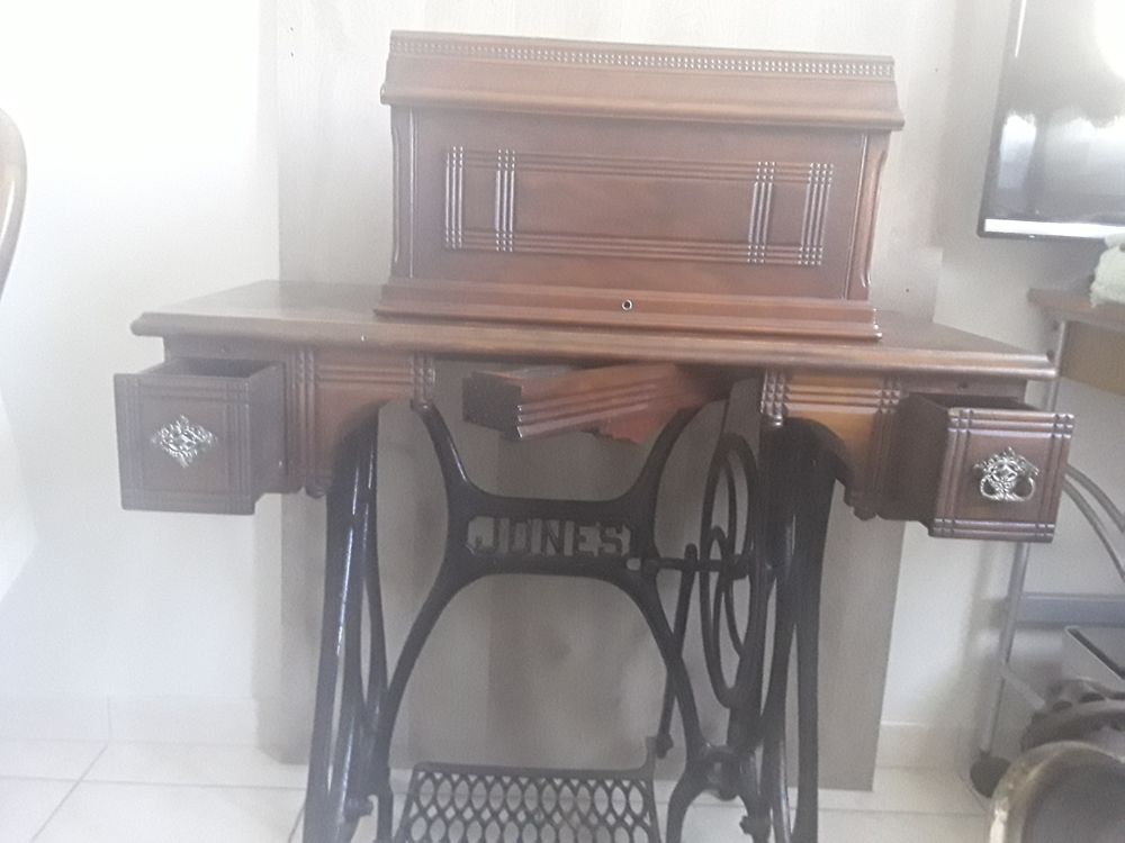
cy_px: 422
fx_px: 877
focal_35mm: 27
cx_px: 562
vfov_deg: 51.4
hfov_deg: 65.3
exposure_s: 1/17
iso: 800
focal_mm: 2.91
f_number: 1.9
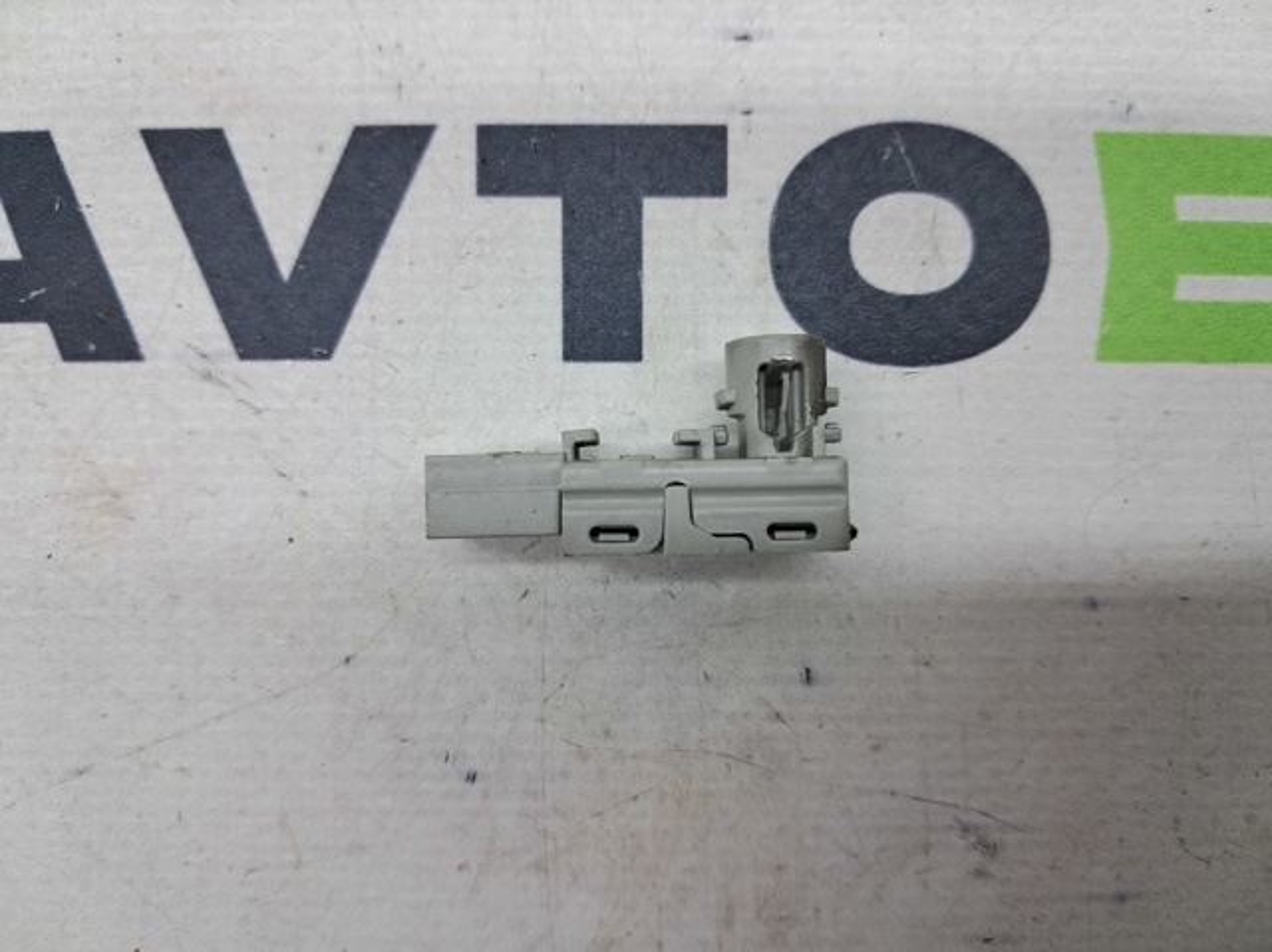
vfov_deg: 51.3
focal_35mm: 27
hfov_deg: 65.4
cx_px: 636
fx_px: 991
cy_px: 476
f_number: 1.8
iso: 50
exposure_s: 1/50
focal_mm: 4
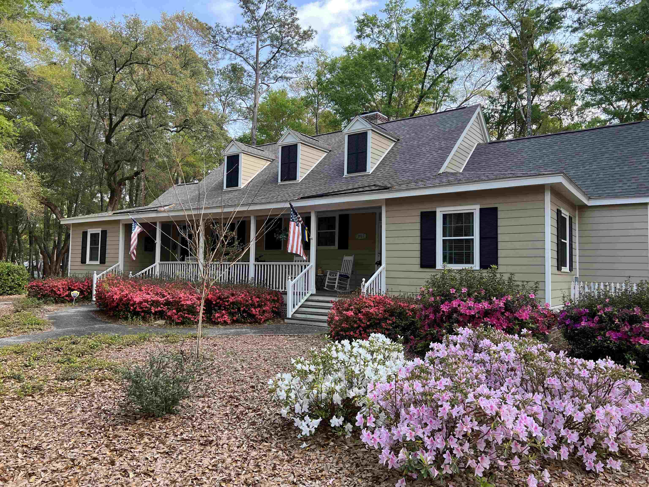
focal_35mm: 26
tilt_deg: +1.8
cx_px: 324
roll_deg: -1.1
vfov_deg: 53.1
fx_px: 487
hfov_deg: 67.3
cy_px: 244
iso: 50
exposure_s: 1/513
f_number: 1.5
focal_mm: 5.7
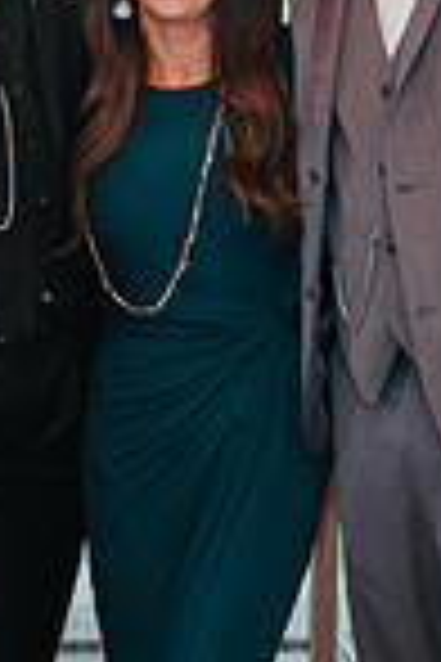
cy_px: 202
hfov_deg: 8.5
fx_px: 2977
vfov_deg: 12.7
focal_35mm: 162
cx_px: 267
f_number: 3.2
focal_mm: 35
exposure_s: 1/200
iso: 450
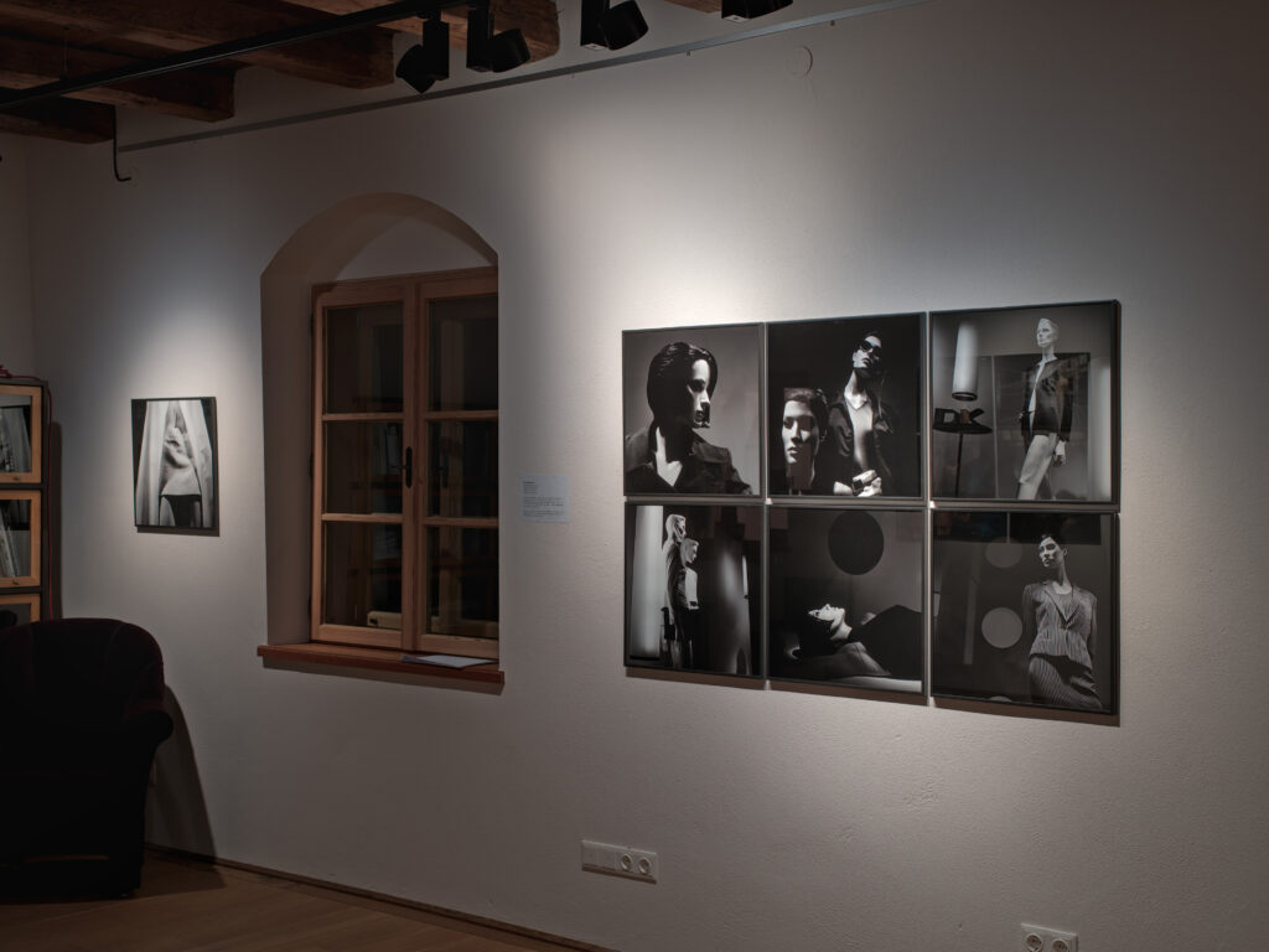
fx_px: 1613
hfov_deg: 42.9
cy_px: 476
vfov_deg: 32.9
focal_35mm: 44
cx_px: 634
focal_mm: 55
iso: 800
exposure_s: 1/40
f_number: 7.1
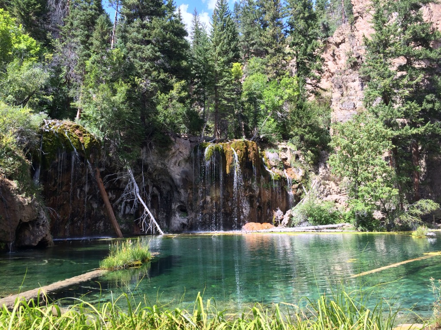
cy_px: 165
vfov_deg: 48.2
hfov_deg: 61.7
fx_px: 369
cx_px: 220
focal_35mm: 29
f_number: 2.2
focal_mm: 4.15
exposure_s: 1/507
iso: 32
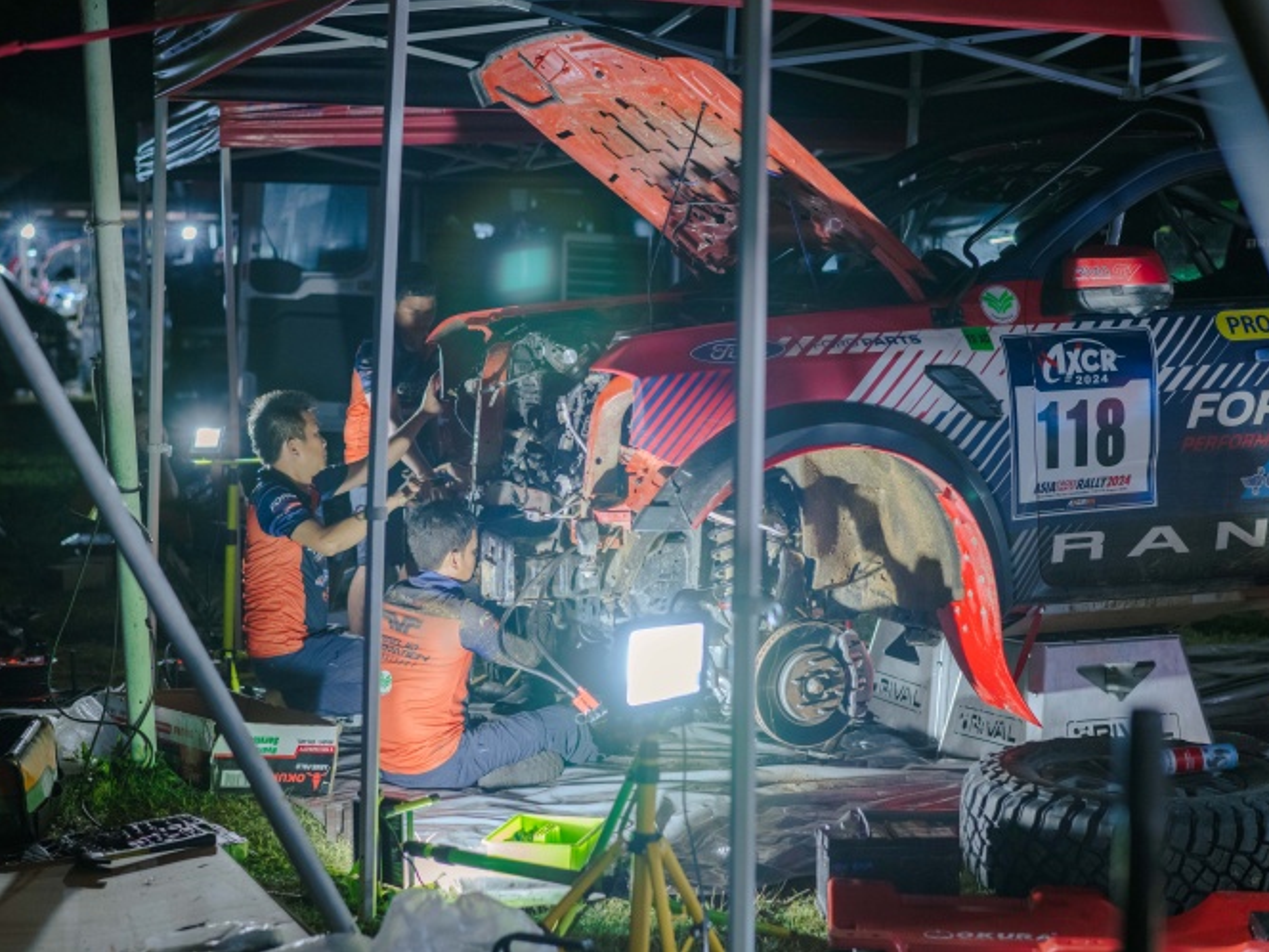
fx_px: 2310
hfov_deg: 30.7
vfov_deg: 23.3
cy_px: 476
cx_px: 592
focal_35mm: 63
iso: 1000
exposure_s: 1/160
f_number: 2.5
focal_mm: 58
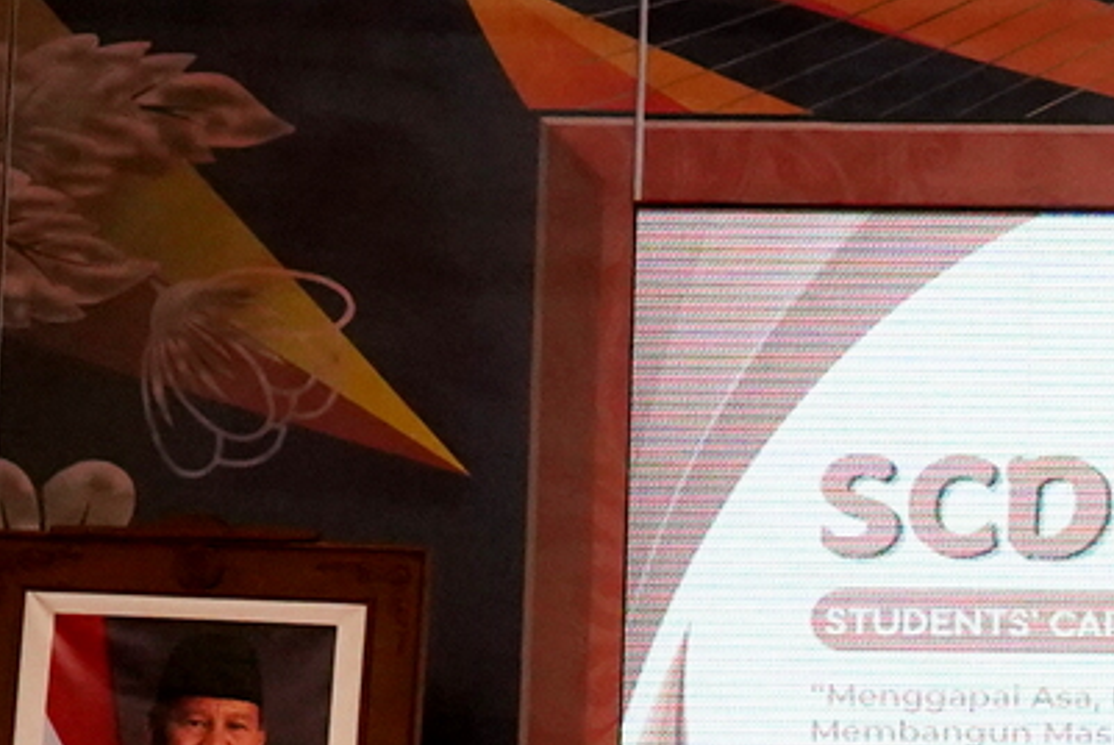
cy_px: 959
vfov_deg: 8.6
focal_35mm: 157
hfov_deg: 12.4
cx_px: 1739
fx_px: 4862
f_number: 5
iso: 5000
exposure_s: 1/160
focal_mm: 28
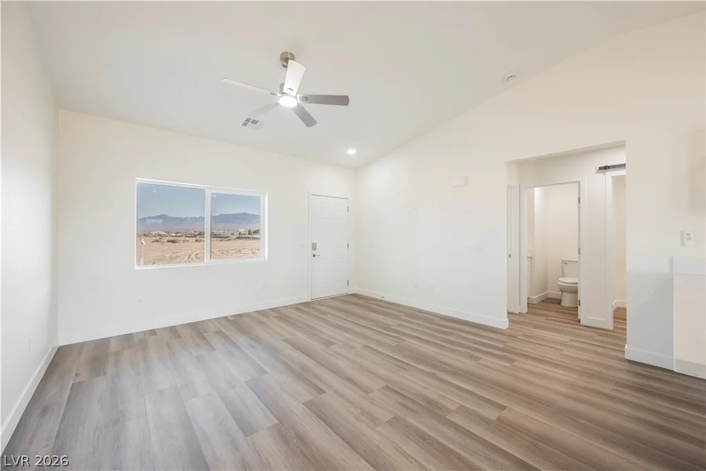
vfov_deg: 81.2
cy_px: 236
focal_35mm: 14
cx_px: 353
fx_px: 275
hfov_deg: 104.2
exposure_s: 1/160
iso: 125
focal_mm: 14
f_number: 8
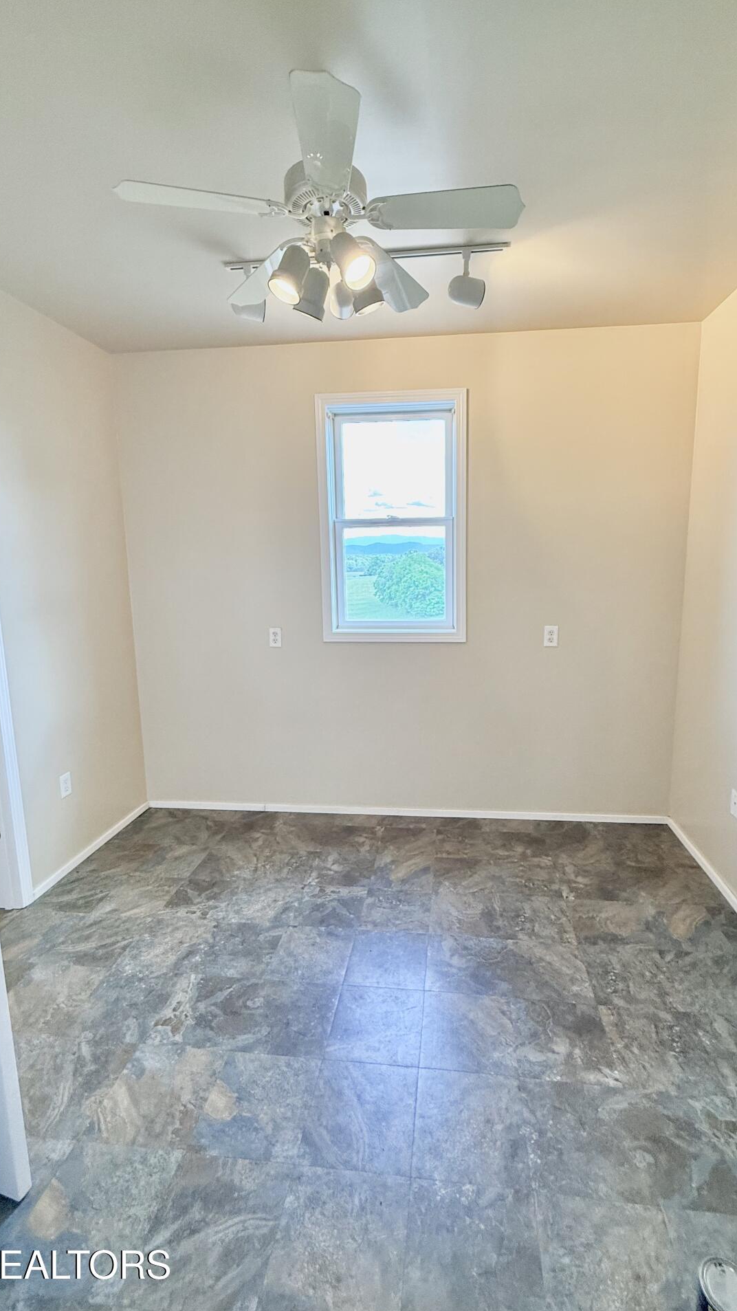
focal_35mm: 16
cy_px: 641
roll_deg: +0.3
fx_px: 556
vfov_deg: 99.4
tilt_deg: -6.3
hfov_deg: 67.0
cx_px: 395
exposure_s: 1/120
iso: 250
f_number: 2.2
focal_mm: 2.22
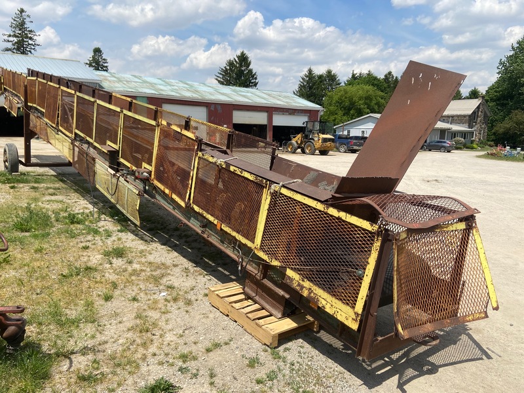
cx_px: 262
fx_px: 394
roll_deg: -0.5
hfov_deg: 67.3
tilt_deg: -10.8
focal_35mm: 26
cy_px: 196
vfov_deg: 53.1
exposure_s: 1/3731
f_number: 1.8
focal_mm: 4.25
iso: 32
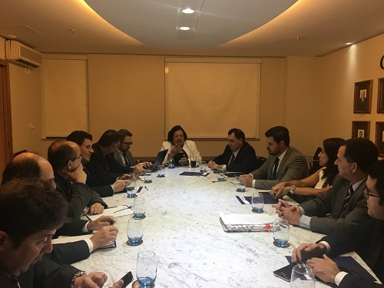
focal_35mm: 29
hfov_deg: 61.7
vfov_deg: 48.2
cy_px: 144
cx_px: 192
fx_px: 322
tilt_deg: -5.8
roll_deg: +0.0
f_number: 2.2
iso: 32
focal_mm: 4.15
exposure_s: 1/30
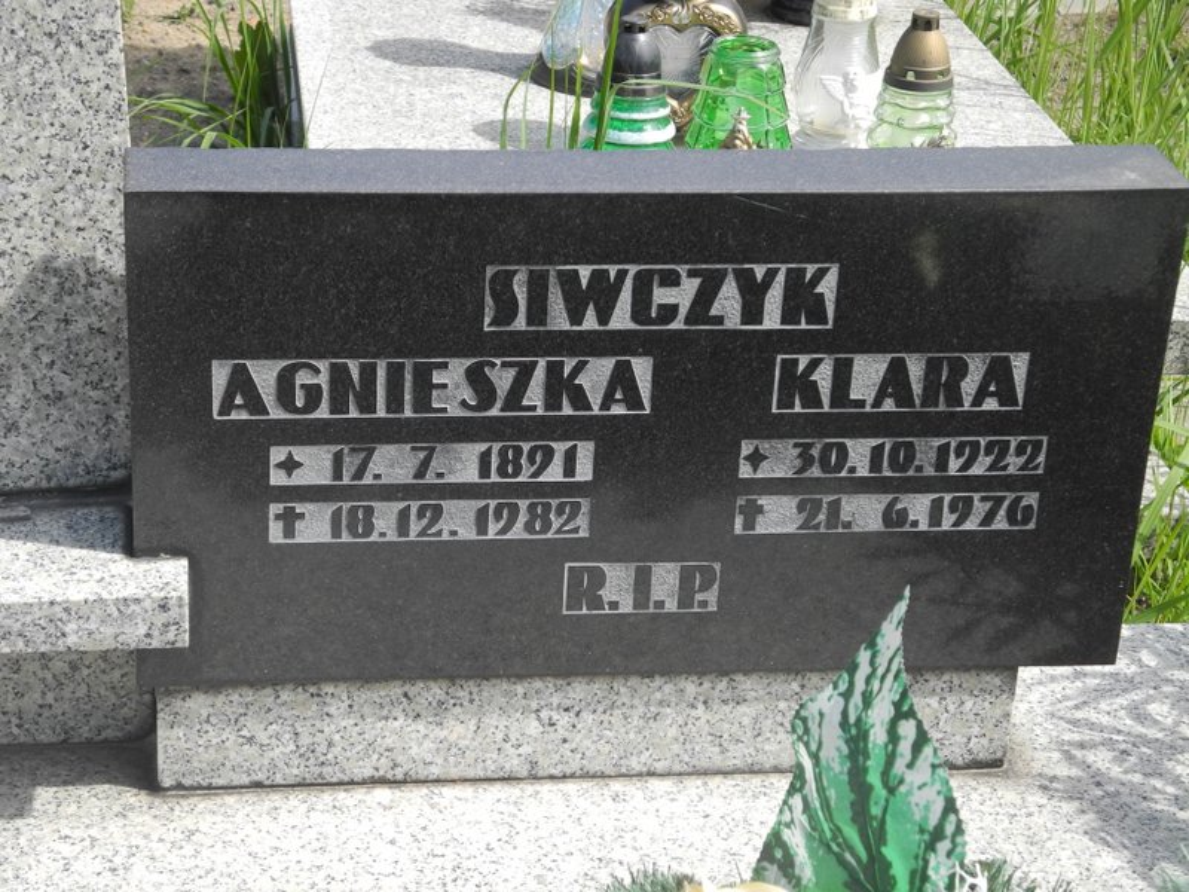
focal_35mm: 85
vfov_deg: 17.4
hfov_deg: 23.0
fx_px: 2920
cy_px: 446
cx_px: 594
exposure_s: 1/500
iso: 100
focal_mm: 18.1
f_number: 4
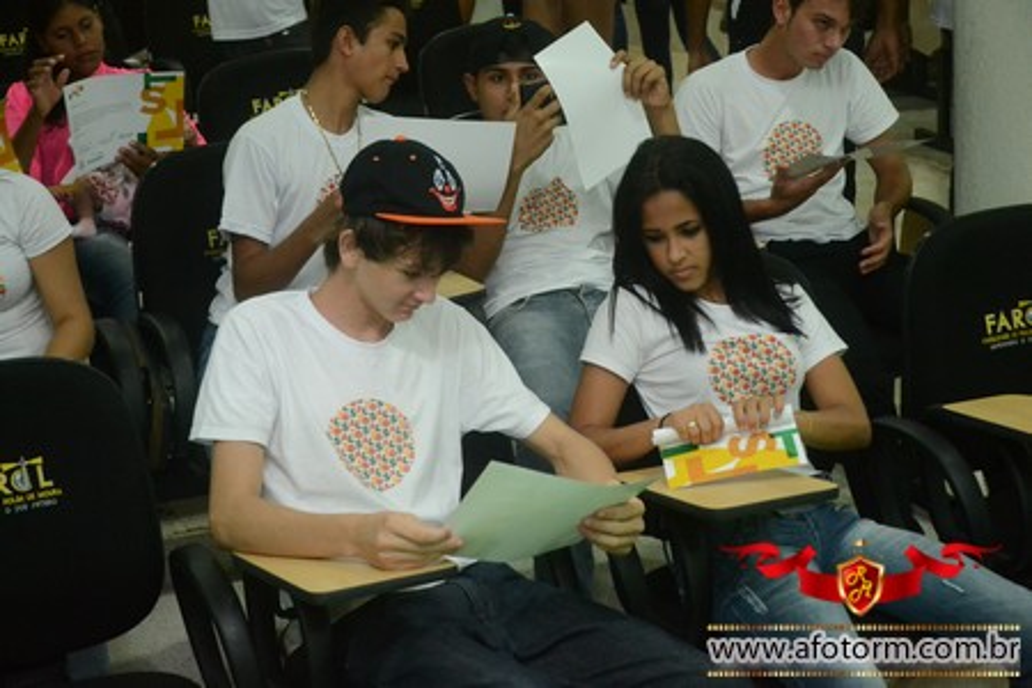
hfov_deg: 27.0
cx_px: 516
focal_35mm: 75
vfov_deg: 18.2
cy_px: 344
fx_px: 2150
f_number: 4.8
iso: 3200
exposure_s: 1/100
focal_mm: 50
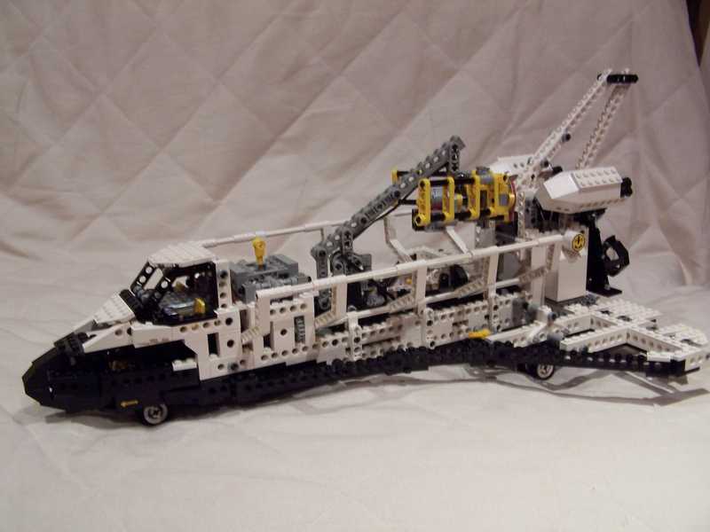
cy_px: 266
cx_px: 355
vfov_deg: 37.7
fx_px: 779
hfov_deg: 49.0
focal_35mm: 38
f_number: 2.8
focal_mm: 6.3
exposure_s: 1/8
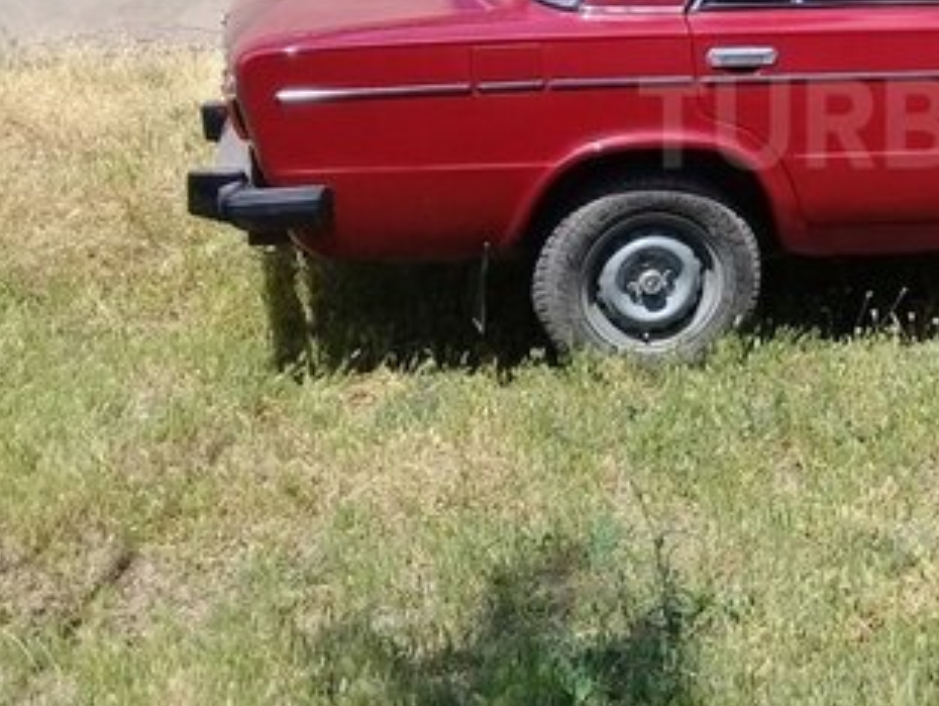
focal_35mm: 66
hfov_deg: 27.6
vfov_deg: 21.9
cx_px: 948
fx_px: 1792
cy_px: 123
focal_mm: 3.3
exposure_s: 1/917
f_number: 2.2
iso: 50
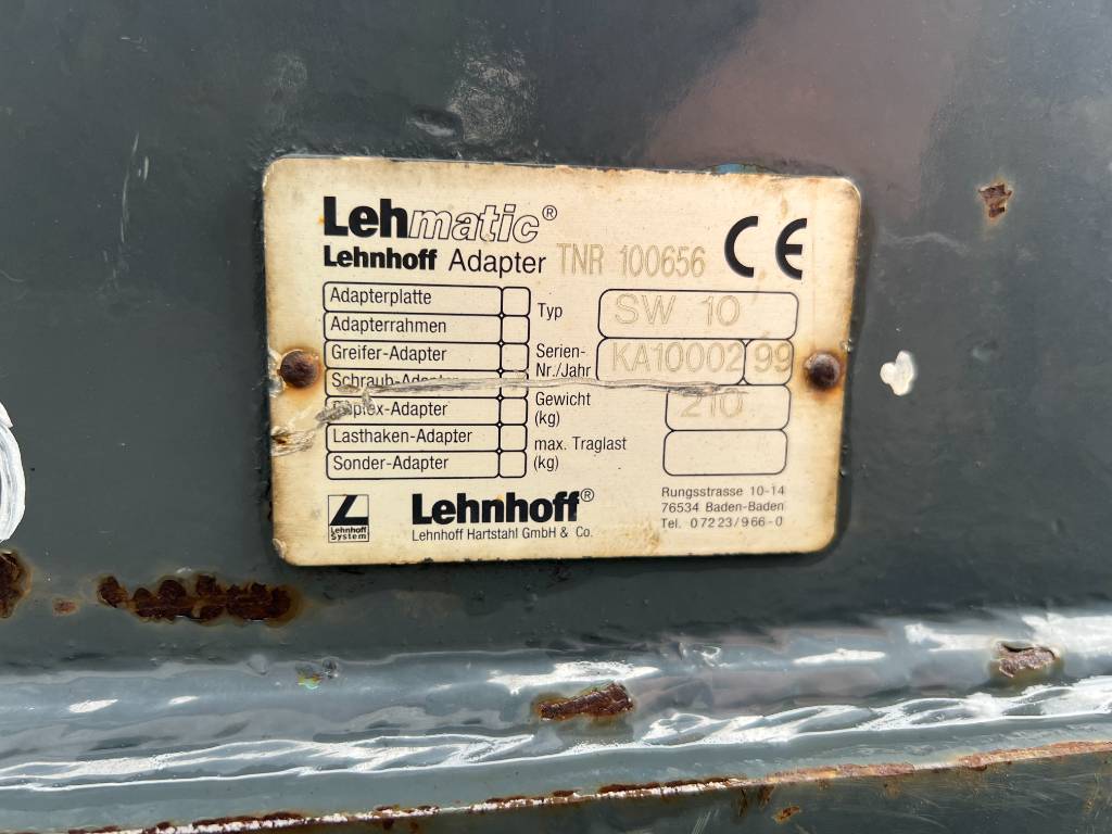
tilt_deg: -6.1
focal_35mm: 26
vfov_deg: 53.1
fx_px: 835
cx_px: 556
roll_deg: -1.0
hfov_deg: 67.3
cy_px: 417
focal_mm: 5.7
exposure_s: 1/121
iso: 32
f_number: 1.5
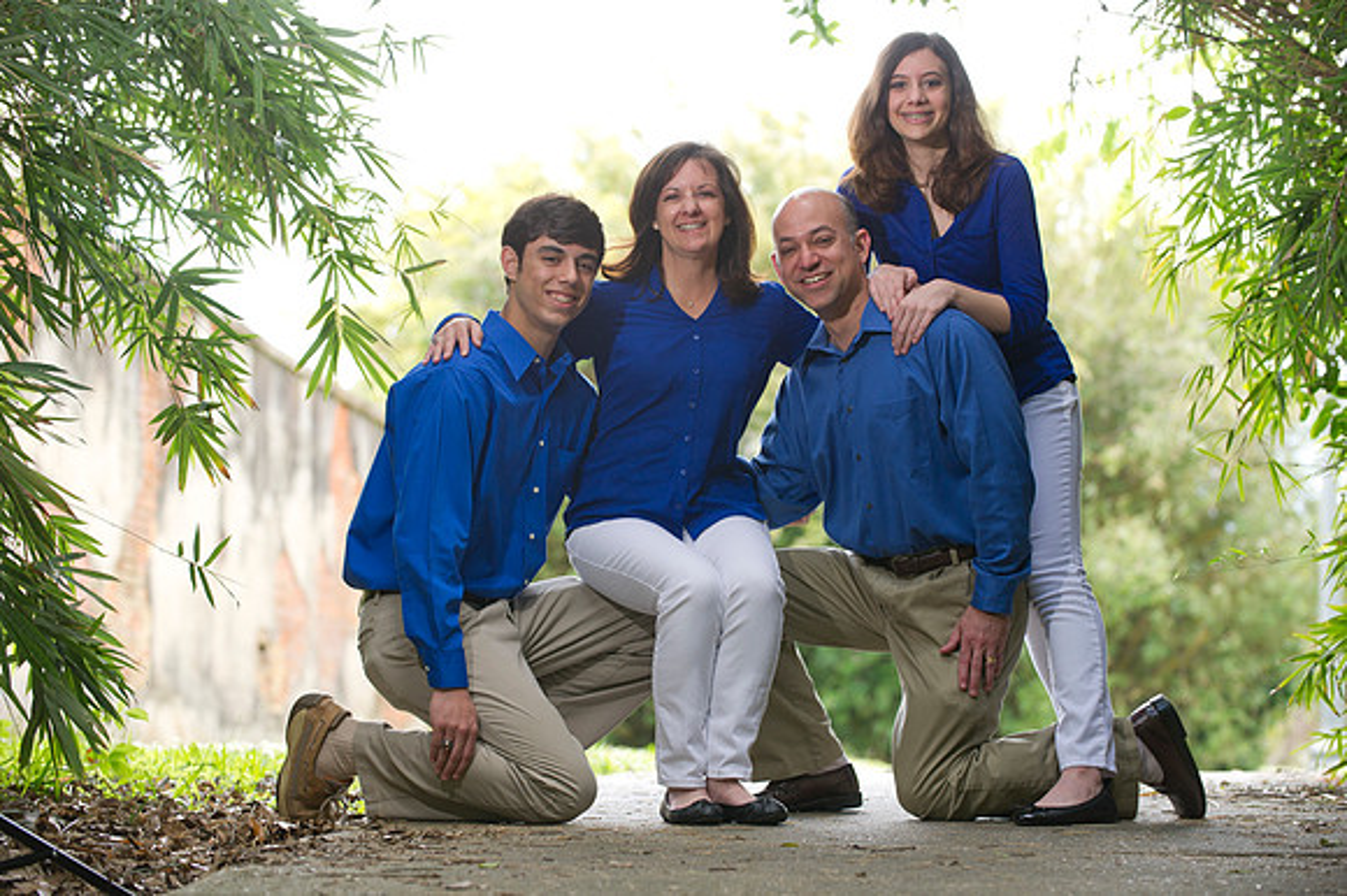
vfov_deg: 12.4
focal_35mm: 110
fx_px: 4113
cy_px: 448
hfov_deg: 18.6
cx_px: 674
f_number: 3.5
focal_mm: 110
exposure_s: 1/160
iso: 320
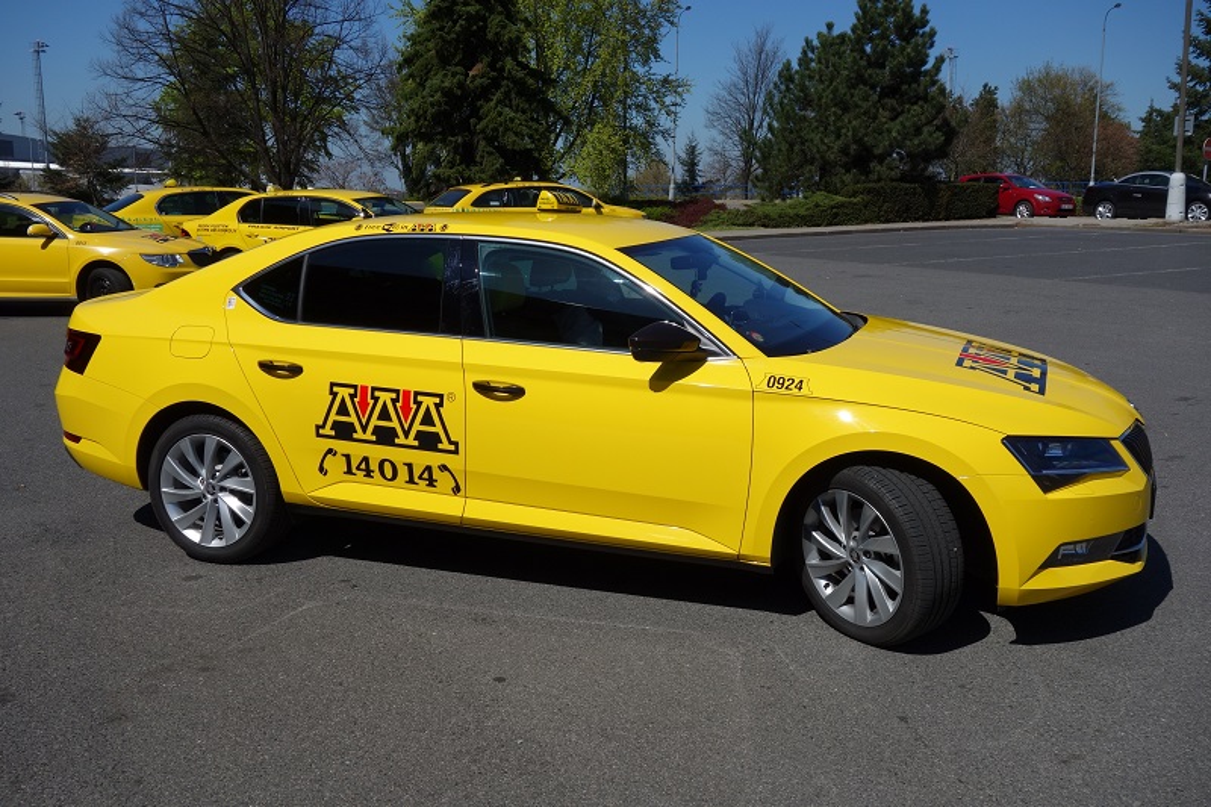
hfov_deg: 54.4
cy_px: 404
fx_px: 1177
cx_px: 606
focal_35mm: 35
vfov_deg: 37.8
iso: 125
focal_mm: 12.94
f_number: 6.3
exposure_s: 1/800
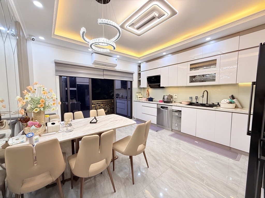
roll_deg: +0.2
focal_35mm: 14
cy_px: 99
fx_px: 107
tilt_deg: -3.8
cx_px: 132
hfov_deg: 102.1
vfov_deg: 85.7
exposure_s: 1/100
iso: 100
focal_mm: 2.22
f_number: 2.2
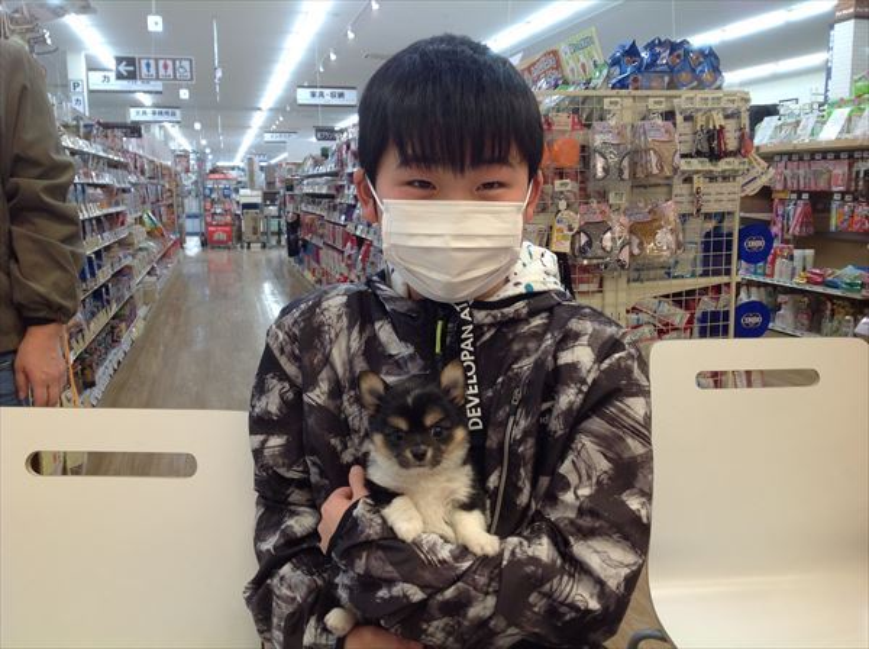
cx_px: 434
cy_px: 324
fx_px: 877
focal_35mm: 35
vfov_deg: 40.6
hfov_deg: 52.7
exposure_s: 1/40
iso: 64
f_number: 2.4
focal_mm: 4.28
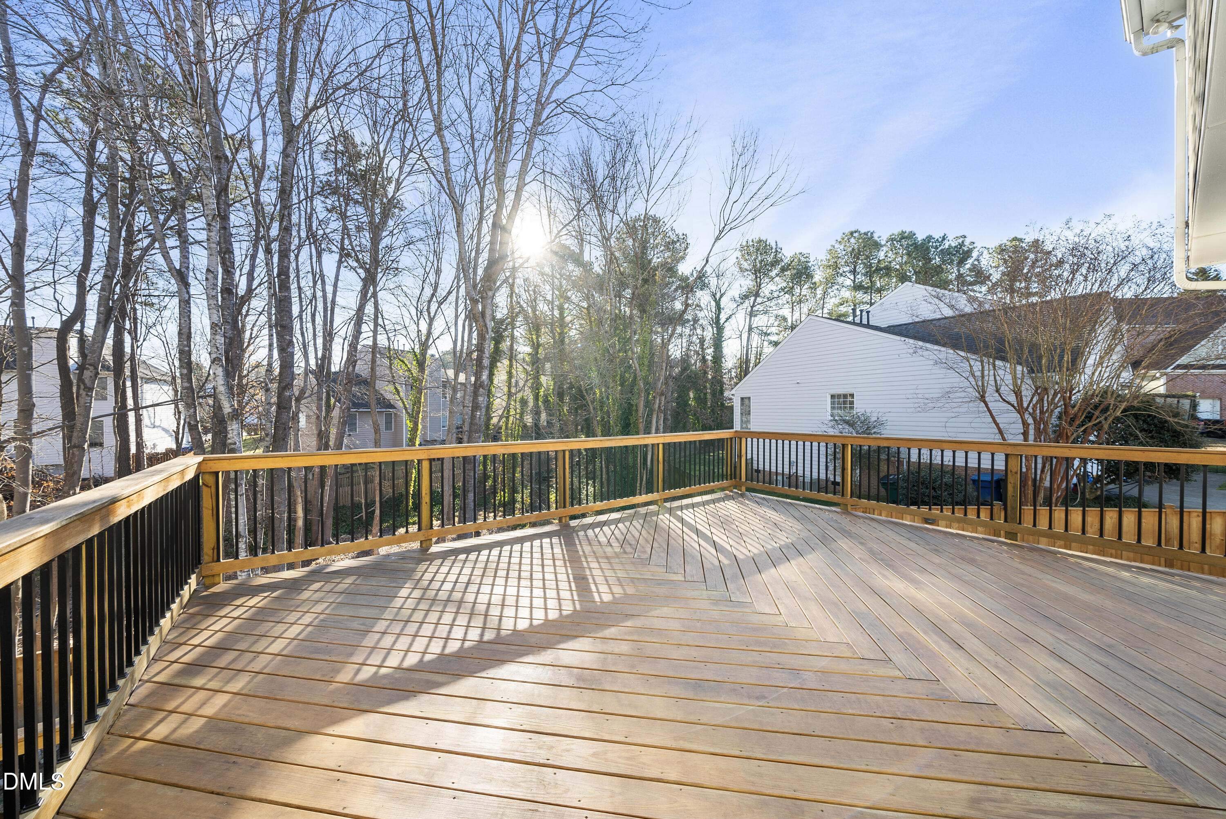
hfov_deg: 112.6
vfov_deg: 90.1
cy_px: 410
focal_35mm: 12
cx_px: 613
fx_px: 409
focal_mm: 12
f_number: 7.1
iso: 80
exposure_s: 1/125
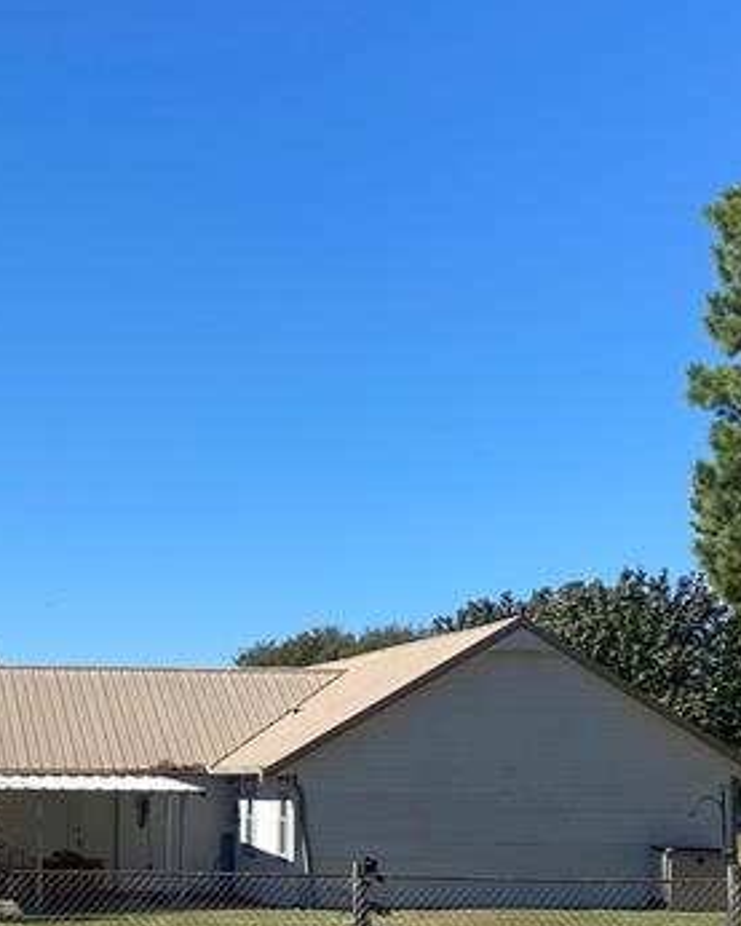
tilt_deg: +0.1
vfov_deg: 24.9
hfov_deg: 20.2
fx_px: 2055
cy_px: 760
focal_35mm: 75
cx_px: 152
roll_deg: -0.4
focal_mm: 4.25
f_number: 1.8
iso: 32
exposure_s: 1/2625
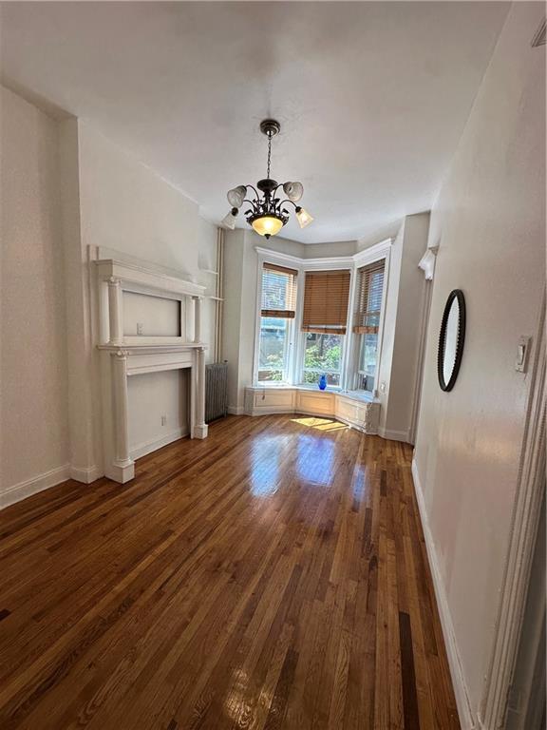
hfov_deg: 85.7
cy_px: 365
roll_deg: -3.2
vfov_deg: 102.1
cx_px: 274
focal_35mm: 14
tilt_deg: -5.9
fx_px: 295
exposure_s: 1/120
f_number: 2.2
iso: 40
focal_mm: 2.22
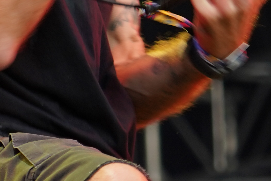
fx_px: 4486
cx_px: 71
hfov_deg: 3.5
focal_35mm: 596
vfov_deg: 2.3
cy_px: 108
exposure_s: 1/125
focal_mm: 104
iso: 250
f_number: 4
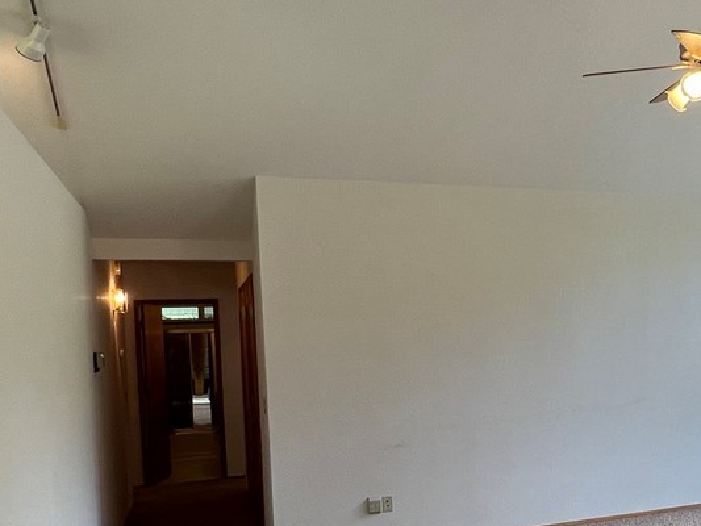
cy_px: 372
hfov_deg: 44.3
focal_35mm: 39
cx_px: 609
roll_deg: +1.7
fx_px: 790
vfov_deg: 36.3
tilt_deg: -3.5
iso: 50
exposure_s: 1/120
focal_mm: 1.57
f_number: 1.8
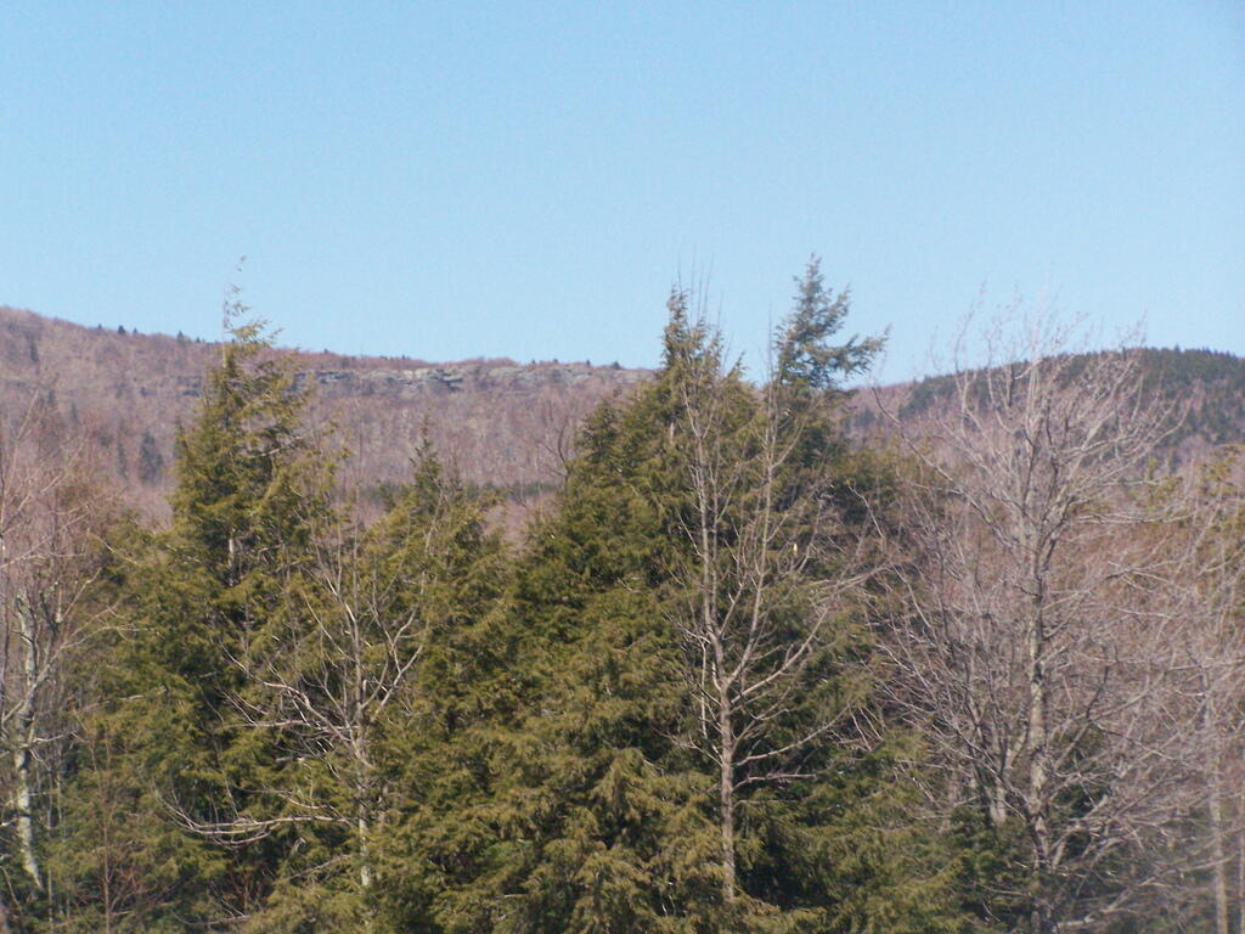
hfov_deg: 14.2
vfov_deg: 10.7
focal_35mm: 139
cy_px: 467
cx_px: 622
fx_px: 4999
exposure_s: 1/640
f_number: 4.5
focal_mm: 23.1
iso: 400
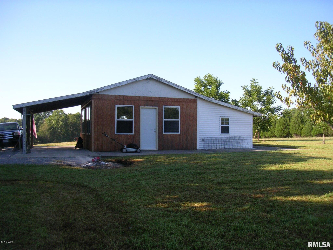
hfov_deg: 49.0
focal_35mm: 38
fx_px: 366
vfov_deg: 37.7
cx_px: 166
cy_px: 125
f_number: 2.8
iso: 50
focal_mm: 5.8
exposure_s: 1/426
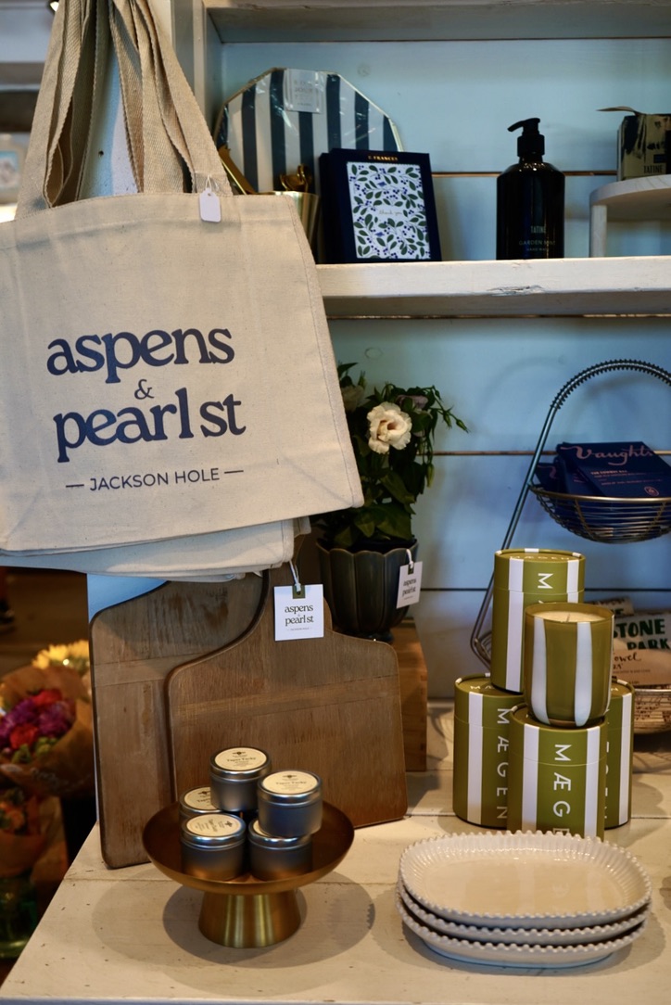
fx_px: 1005
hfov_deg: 36.9
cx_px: 336
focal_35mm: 36
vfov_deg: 53.1
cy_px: 502
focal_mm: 36
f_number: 4
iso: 160
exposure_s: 1/40
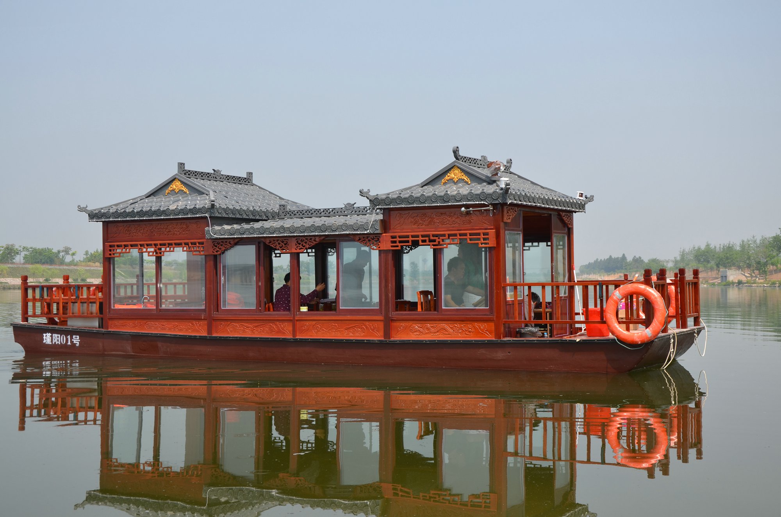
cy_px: 258
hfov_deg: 39.0
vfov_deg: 26.4
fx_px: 1104
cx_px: 390
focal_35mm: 51
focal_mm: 34
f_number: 7.1
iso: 100
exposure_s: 1/250
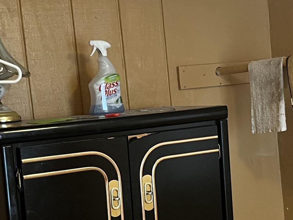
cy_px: 167
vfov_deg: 18.8
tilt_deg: -4.5
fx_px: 660
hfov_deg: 25.0
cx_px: 156
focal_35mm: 78
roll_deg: +6.0
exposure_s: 1/40
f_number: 1.6
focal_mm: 5.1
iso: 400
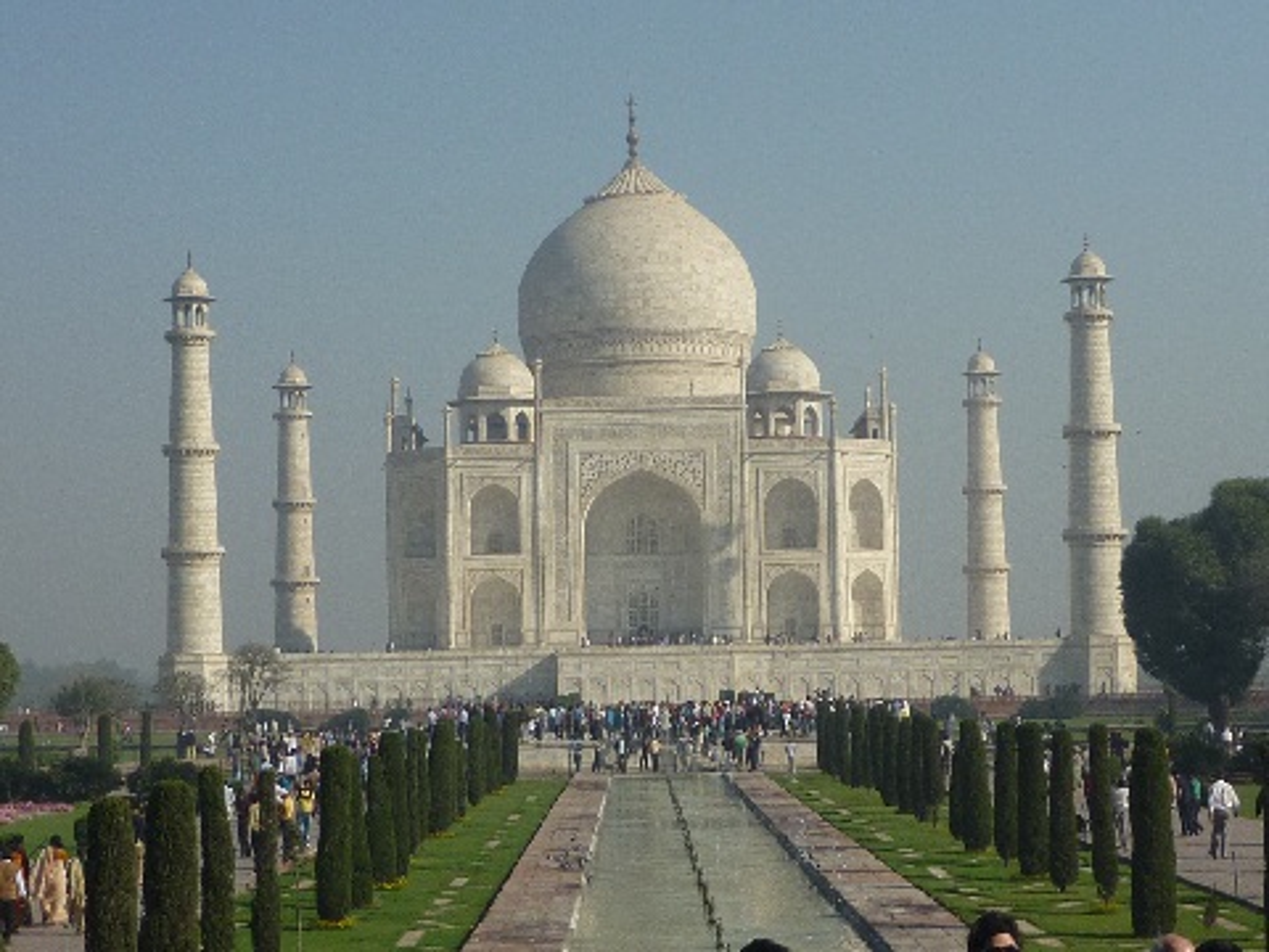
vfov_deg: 18.2
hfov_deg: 24.1
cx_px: 634
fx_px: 2969
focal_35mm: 81
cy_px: 476
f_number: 4.2
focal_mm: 7.4
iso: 80
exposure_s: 1/1000
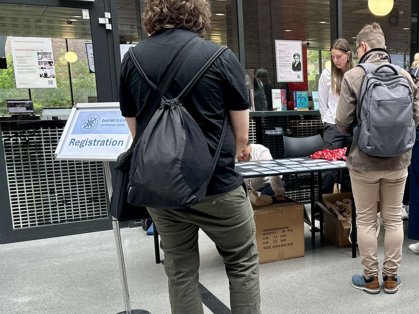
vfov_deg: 36.0
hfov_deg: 45.1
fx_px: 484
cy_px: 160
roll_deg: +1.3
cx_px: 318
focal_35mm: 40
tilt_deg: -9.8
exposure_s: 1/121
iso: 40
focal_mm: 5.7
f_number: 1.5
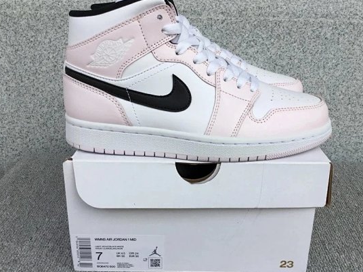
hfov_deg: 50.1
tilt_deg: -18.5
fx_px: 388
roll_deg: -1.2
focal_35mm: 37
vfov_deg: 38.6
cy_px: 127
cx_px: 191
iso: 25
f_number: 2.4
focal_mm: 3.3
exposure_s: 1/1031
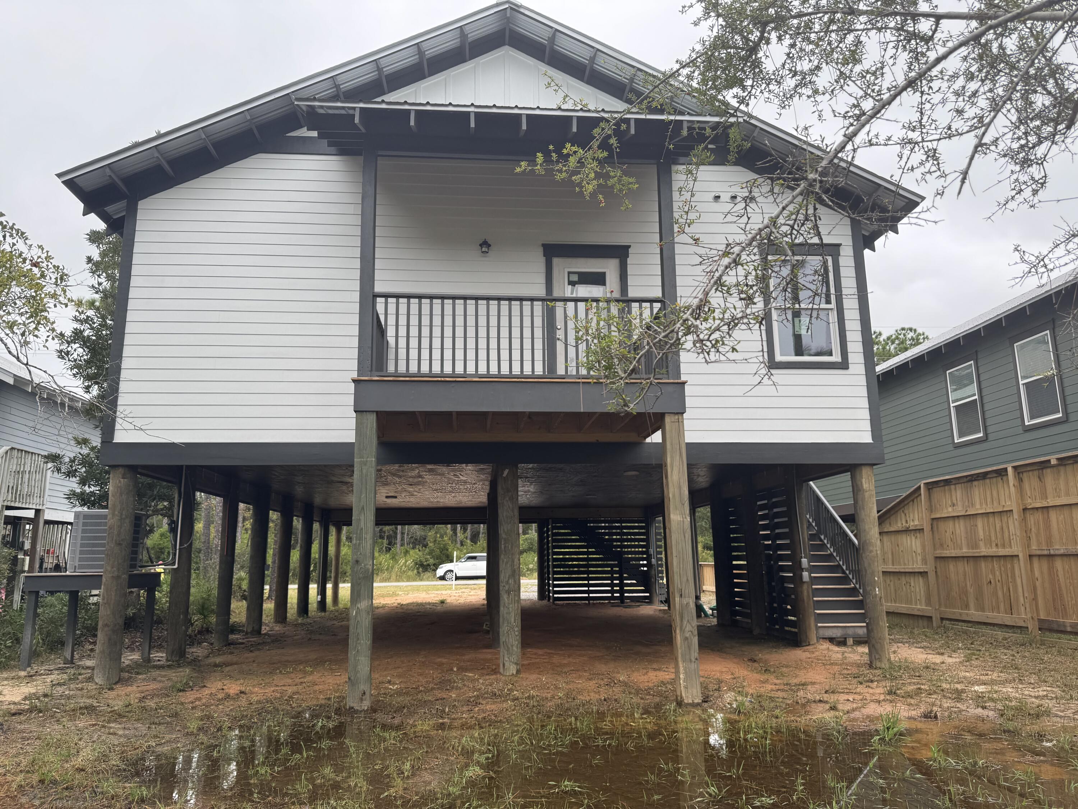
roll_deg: +0.1
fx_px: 747
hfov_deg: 71.6
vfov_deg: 56.8
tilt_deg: +11.6
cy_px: 404
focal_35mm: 24
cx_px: 539
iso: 80
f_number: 1.78
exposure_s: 1/553
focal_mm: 6.76
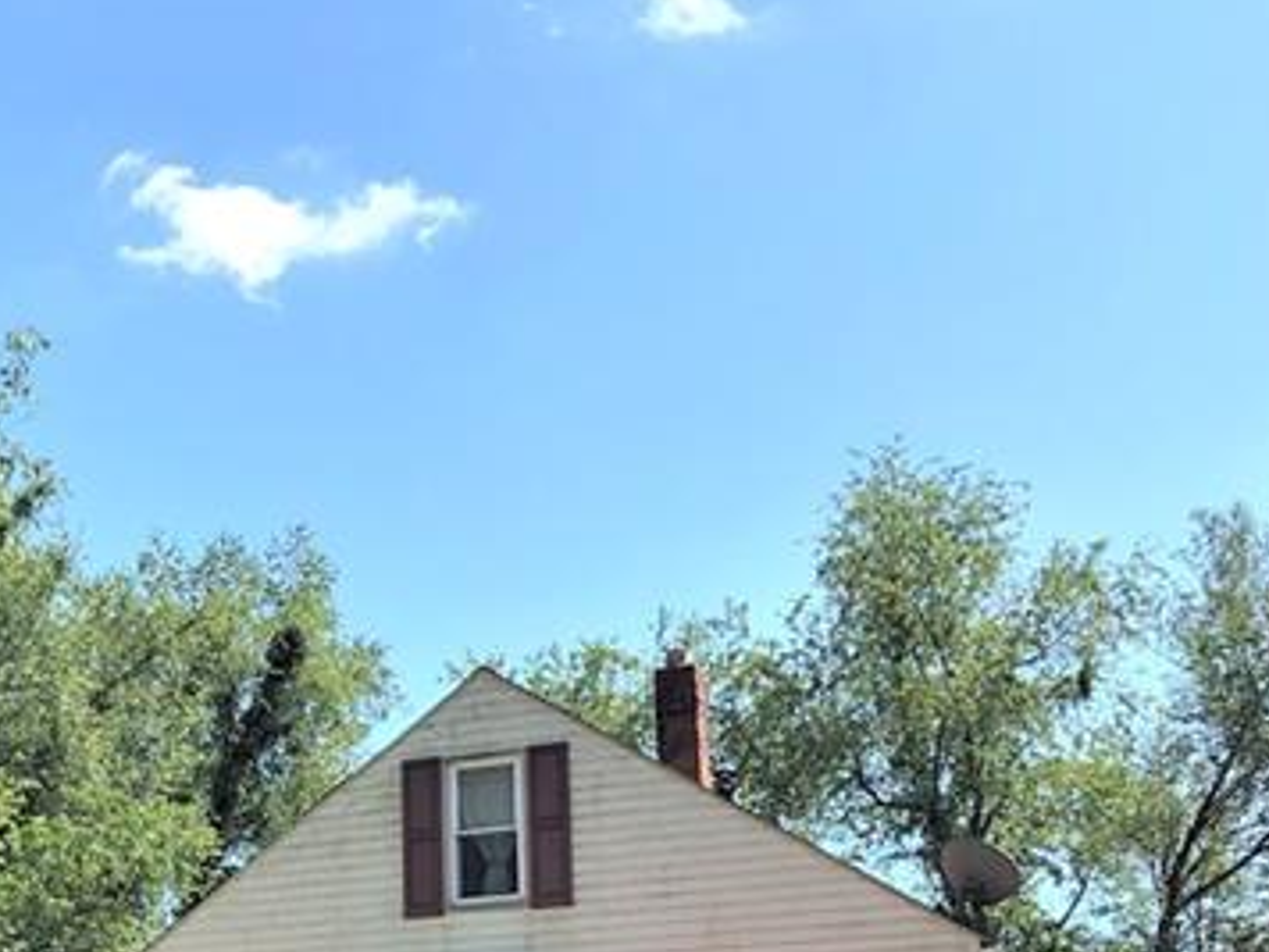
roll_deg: -1.2
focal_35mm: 63
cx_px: -103
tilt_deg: +8.9
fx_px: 2310
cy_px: 973
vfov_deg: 22.3
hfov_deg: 28.2
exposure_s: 1/1143
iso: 20
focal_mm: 4
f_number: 1.8
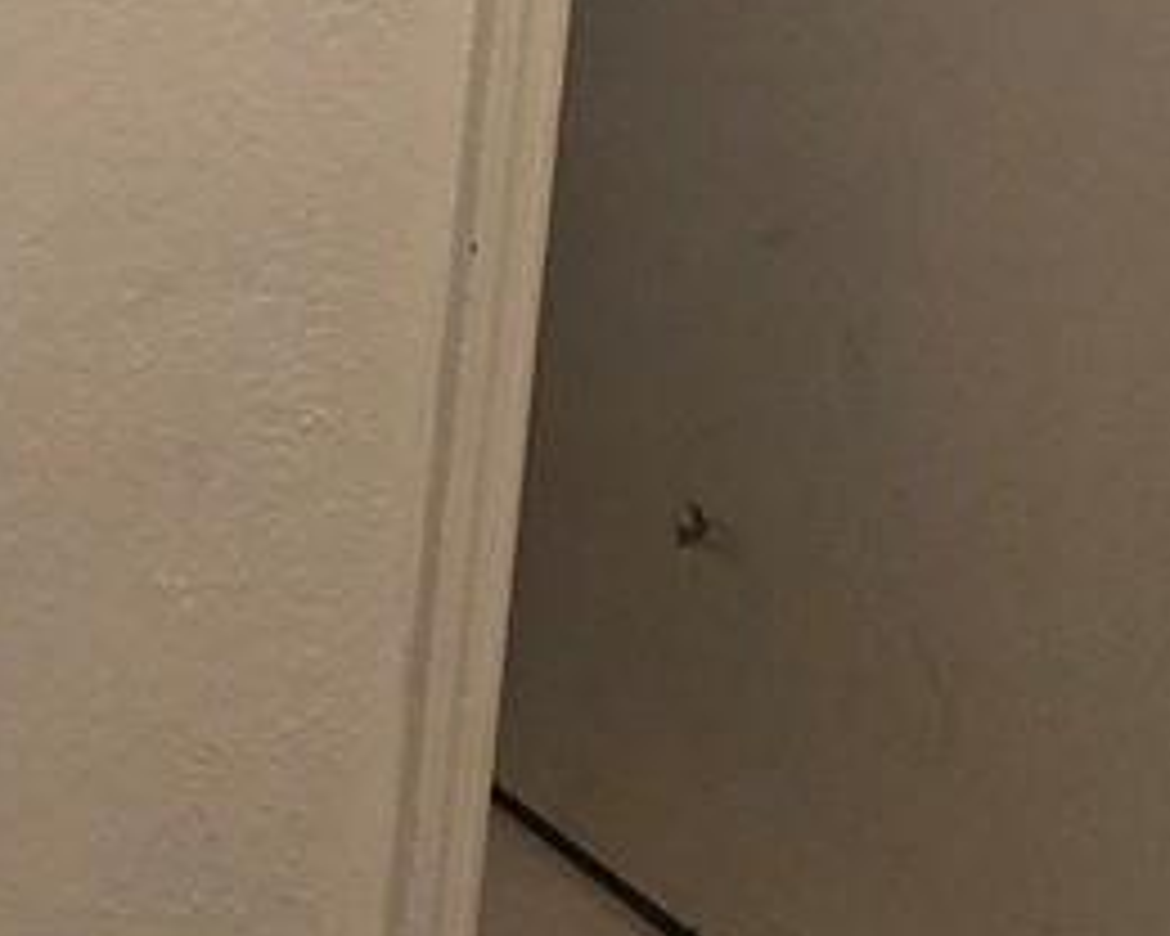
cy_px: -454
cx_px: -990
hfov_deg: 18.5
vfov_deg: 17.7
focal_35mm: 78
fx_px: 2701
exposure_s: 1/60
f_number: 2.2
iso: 500
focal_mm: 2.2
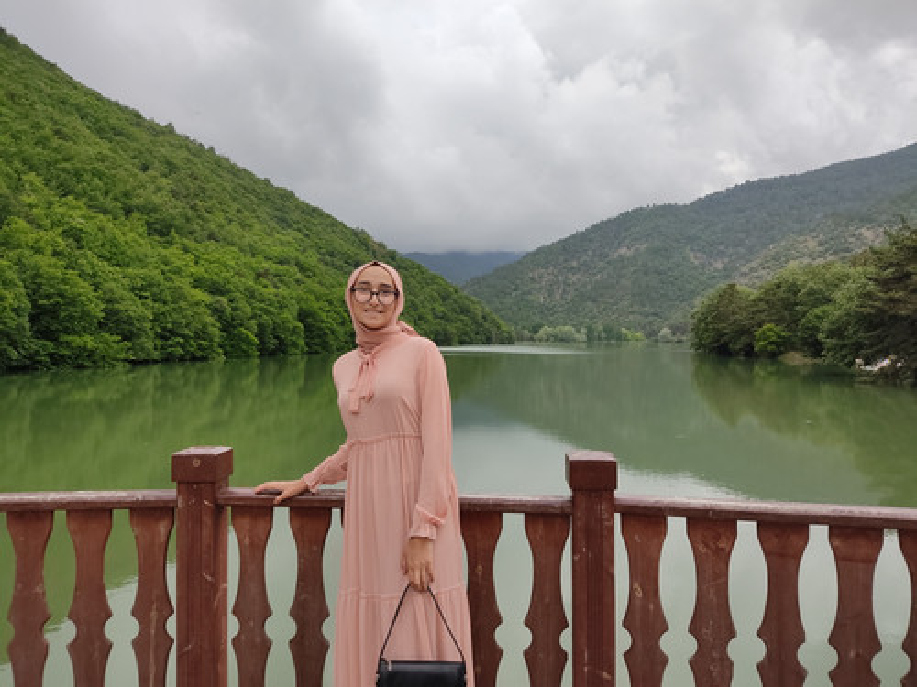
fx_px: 689
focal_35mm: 26
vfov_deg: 53.1
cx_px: 458
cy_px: 344
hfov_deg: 67.3
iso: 100
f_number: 1.79
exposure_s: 1/878
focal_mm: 4.74
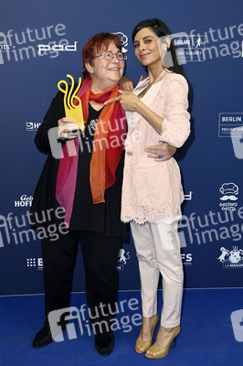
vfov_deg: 44.5
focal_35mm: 44
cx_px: 122
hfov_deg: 30.5
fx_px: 446
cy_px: 183
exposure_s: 1/250
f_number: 5
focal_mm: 44
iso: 800
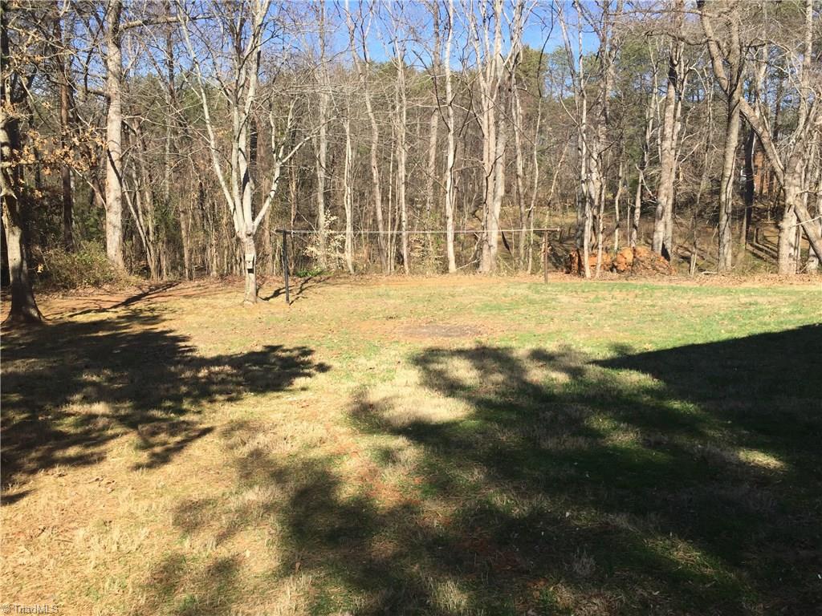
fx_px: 689
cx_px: 411
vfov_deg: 48.2
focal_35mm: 29
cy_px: 308
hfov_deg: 61.7
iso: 32
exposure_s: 1/989
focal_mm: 4.15
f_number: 2.2
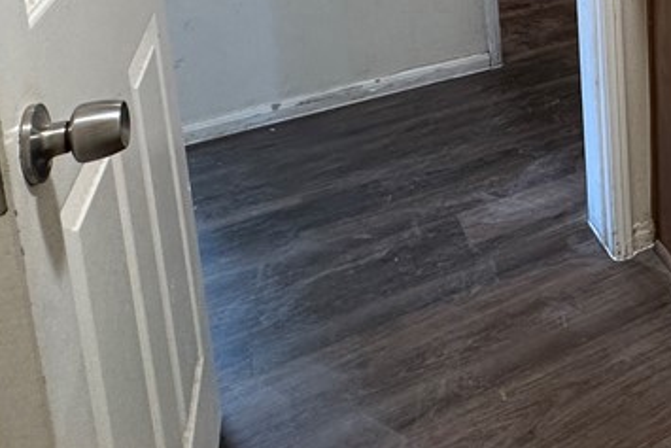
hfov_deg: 37.3
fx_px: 783
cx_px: 771
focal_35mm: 42
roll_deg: +0.7
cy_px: -168
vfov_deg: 26.1
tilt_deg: -8.8
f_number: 2.2
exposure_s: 1/60
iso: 160
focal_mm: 2.22
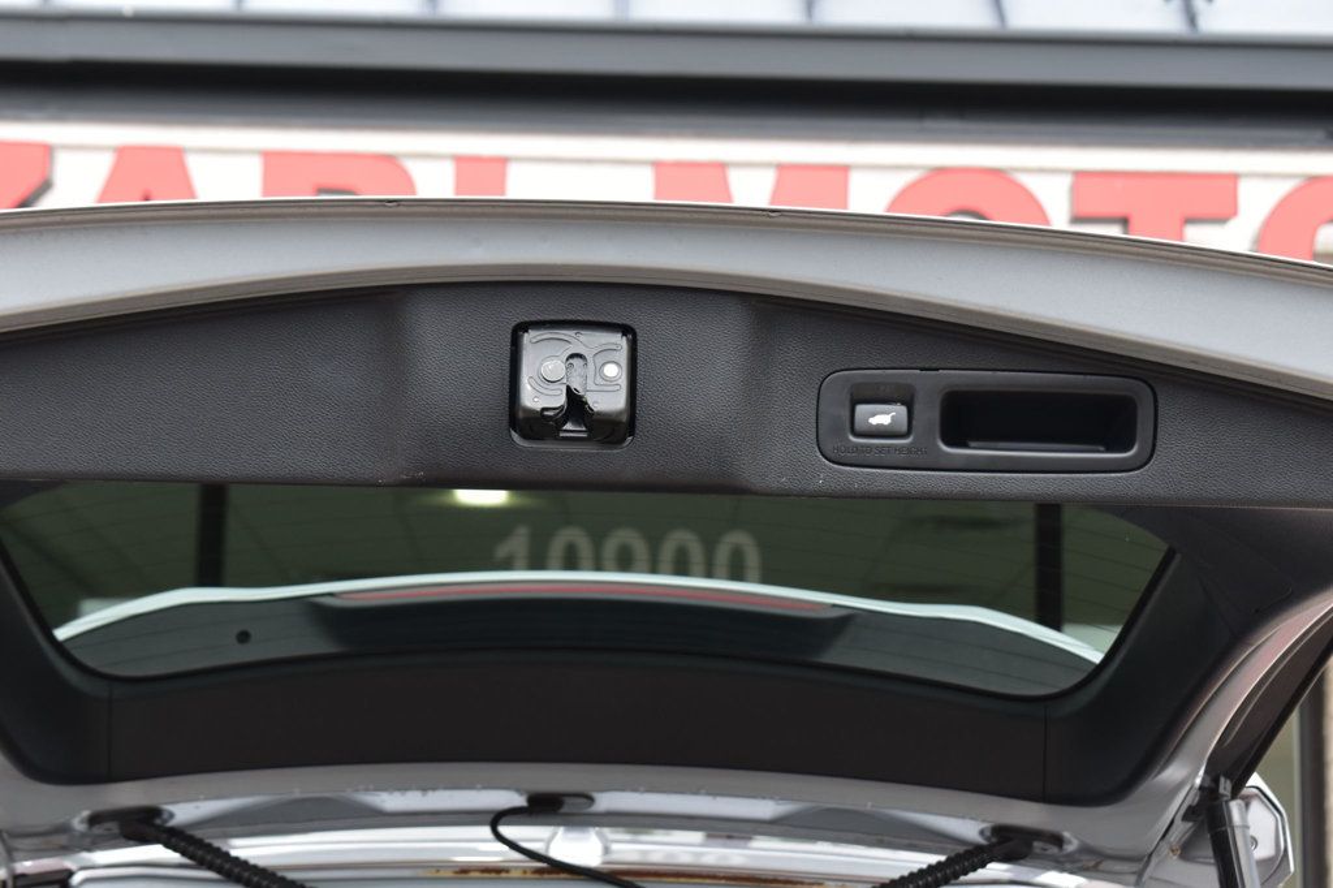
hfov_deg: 24.6
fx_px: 3054
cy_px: 444
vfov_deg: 16.5
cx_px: 666
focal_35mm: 82
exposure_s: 1/60
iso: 400
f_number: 8
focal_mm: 55
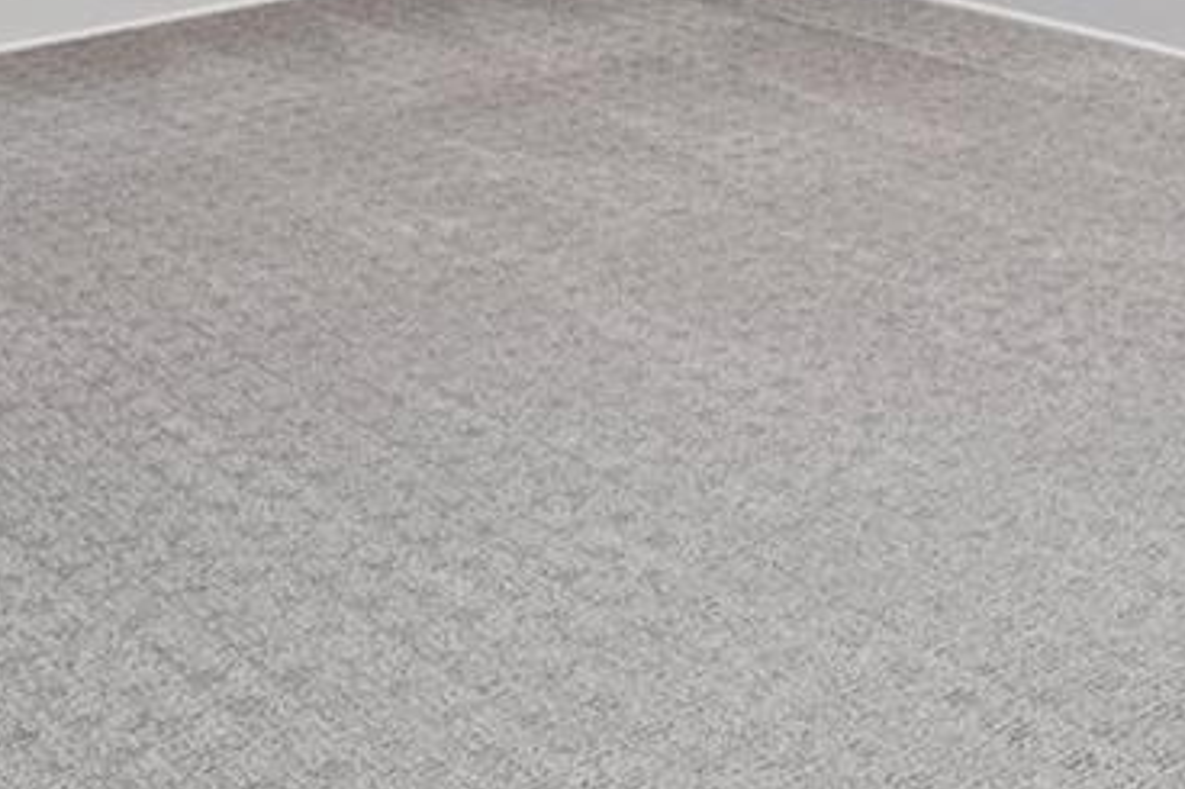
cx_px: 1217
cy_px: -499
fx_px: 2435
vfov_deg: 16.3
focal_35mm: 74
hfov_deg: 25.8
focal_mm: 17
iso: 400
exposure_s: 1/2.5
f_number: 9
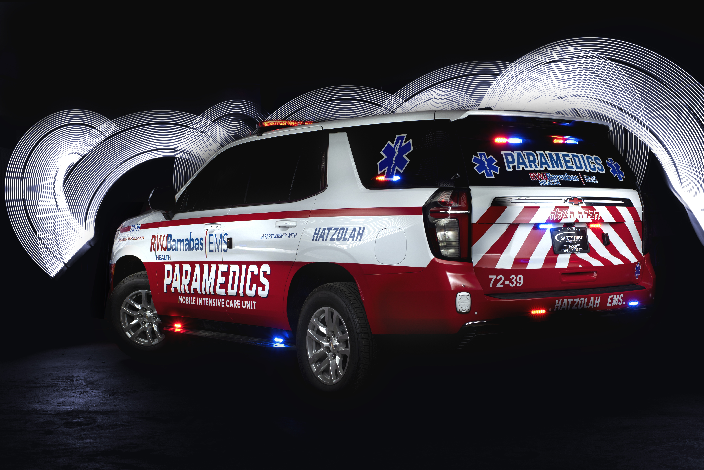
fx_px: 978
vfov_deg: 27.0
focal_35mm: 50
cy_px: 235
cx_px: 352
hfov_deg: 39.6
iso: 50
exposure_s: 10
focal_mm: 50
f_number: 8
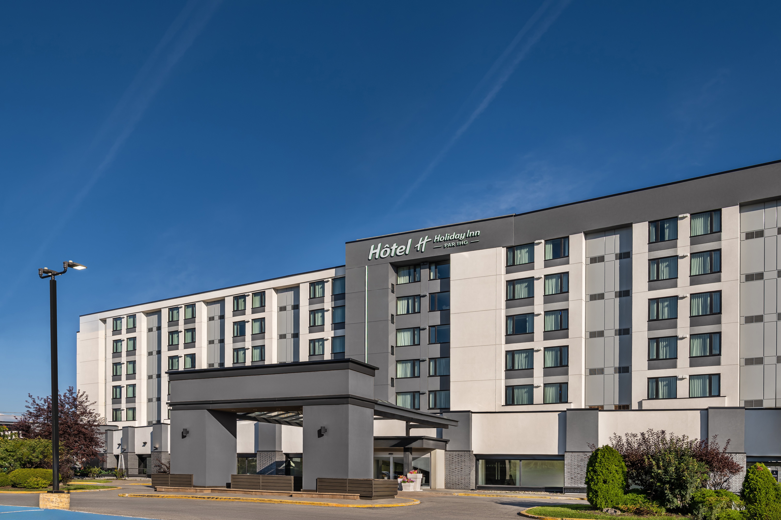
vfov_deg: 49.5
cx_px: 390
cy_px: 260
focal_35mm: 26
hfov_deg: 69.4
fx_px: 564
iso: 100
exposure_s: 1/200
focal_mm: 26
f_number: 11
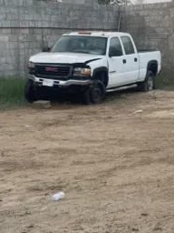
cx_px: 96
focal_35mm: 100
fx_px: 670
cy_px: 109
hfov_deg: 14.8
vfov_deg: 19.6
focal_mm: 7.5
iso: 100
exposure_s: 1/120
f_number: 2.2
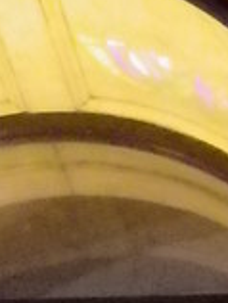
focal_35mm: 448
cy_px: 552
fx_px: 3924
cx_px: -42
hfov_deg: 3.3
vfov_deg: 4.4
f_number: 4.5
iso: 800
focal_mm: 10.4
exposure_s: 1/10
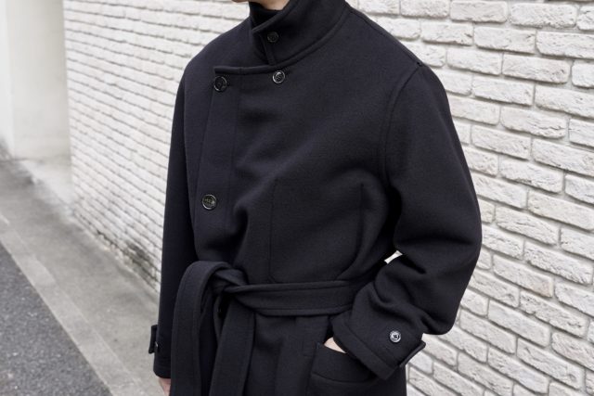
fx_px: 891
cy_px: 198
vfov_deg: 25.1
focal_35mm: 54
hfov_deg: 36.9
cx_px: 297
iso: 160
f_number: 5
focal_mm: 36
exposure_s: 1/60
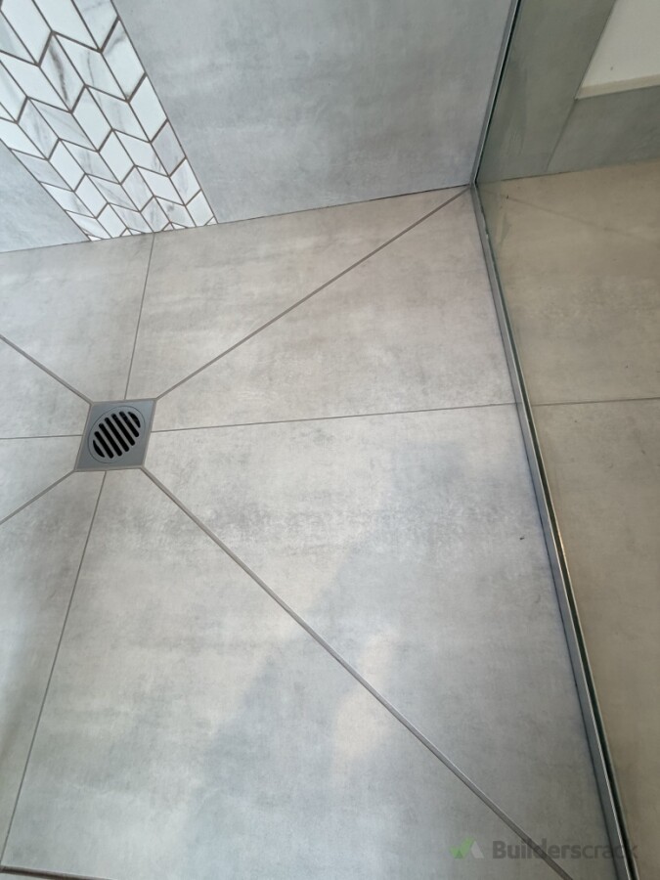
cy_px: 440
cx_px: 330
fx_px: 356
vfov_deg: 102.1
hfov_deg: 85.7
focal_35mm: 14
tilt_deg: -69.5
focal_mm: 2.22
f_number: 2.2
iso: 100
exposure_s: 1/100
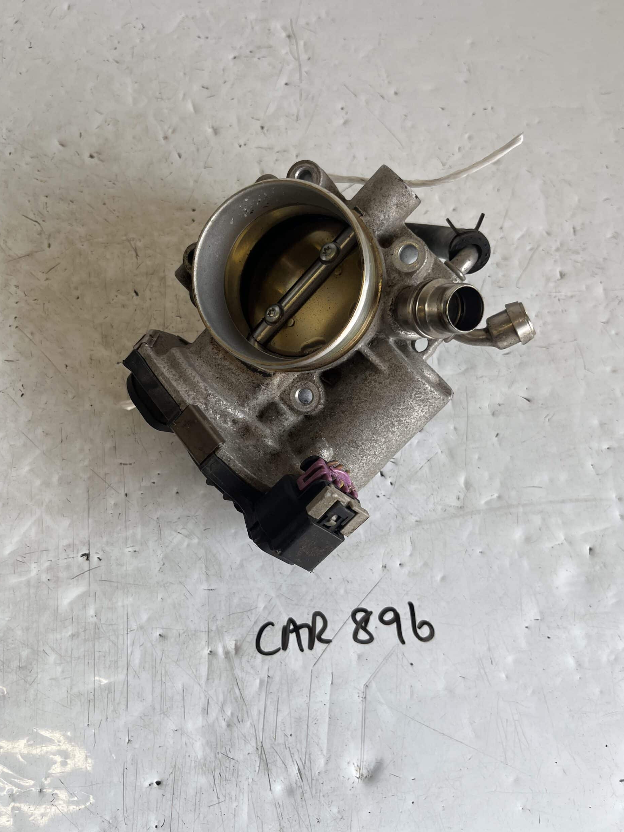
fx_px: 649
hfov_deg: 51.4
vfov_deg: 65.3
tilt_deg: -70.7
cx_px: 321
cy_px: 422
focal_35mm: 27
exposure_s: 1/282
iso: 40
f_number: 1.6
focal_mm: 5.1
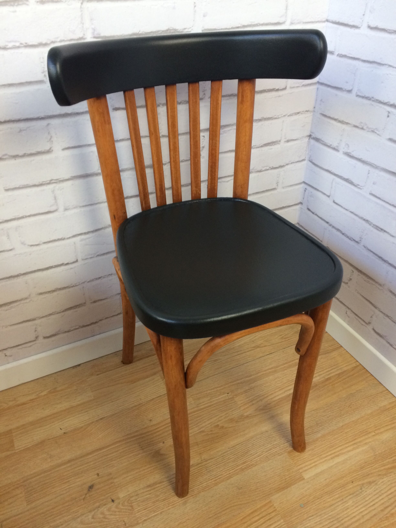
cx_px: 198
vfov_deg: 61.7
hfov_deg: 48.2
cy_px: 264
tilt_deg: -36.3
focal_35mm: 29
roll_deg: +3.0
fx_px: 442
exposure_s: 1/33
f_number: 2.2
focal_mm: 4.15
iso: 80
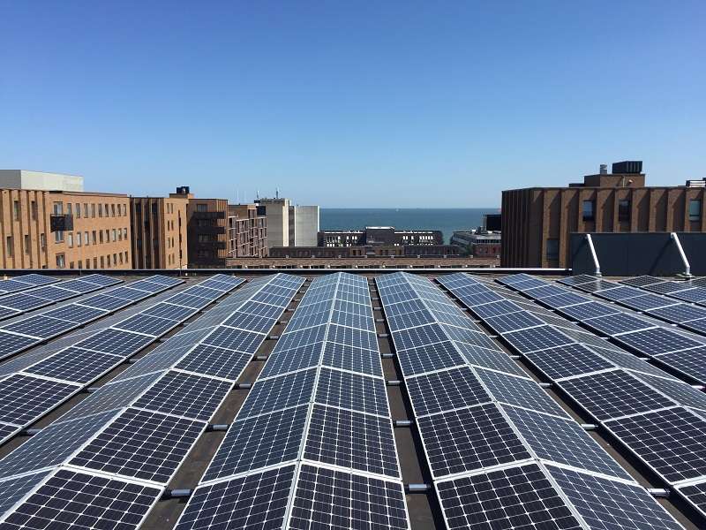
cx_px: 353
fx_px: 591
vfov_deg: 48.2
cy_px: 265
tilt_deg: -6.1
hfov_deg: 61.7
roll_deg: -1.3
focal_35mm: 29
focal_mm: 4.15
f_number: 2.2
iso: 32
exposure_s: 1/1883
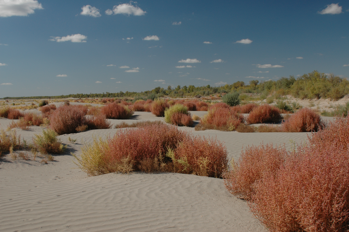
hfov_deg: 42.4
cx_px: 174
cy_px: 116
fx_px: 450
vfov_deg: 28.9
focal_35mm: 46
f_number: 8
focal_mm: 31
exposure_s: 1/250
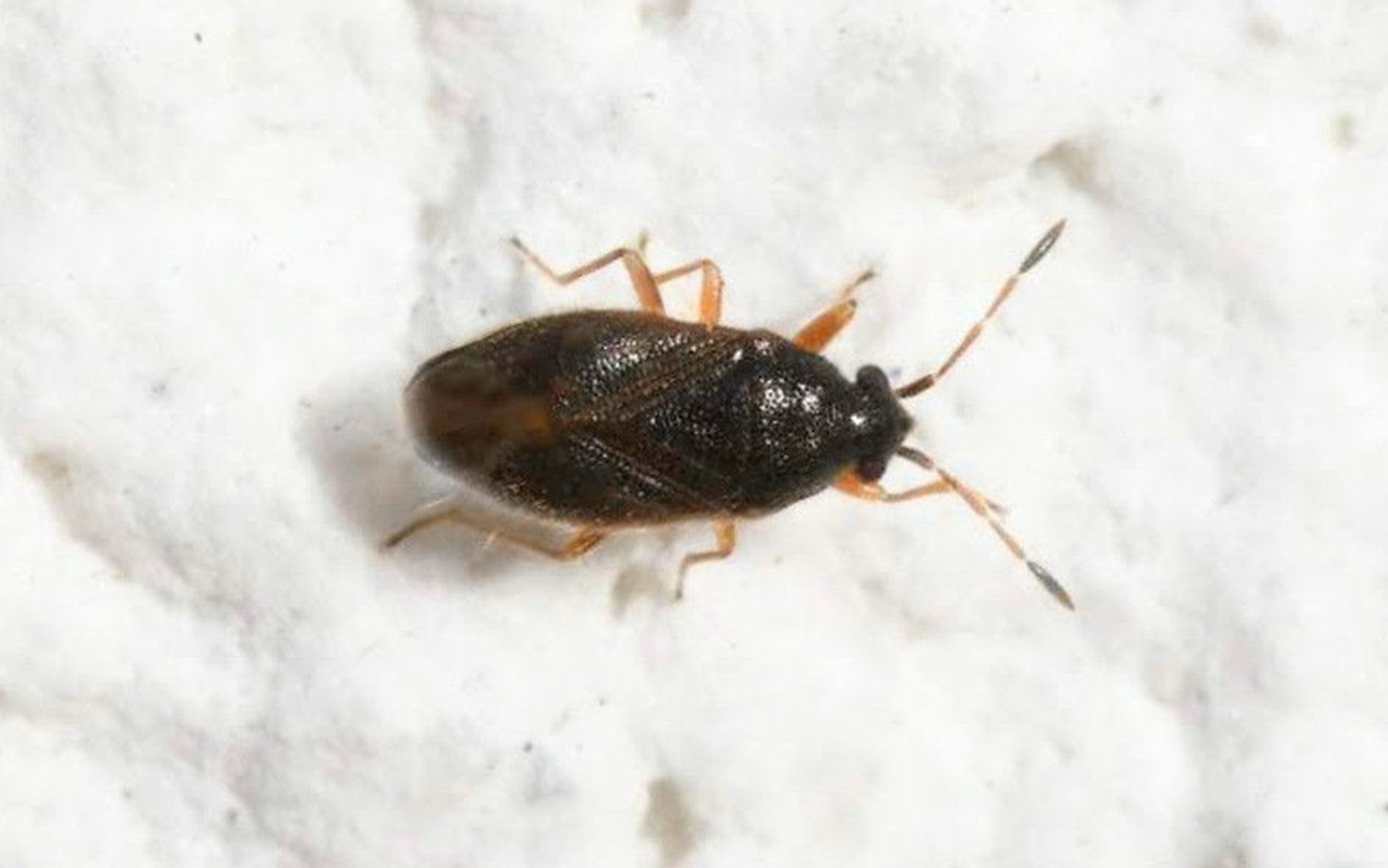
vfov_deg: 8.0
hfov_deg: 12.8
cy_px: 432
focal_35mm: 164
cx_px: 695
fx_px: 6186
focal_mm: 105
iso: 250
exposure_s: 1/60
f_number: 32
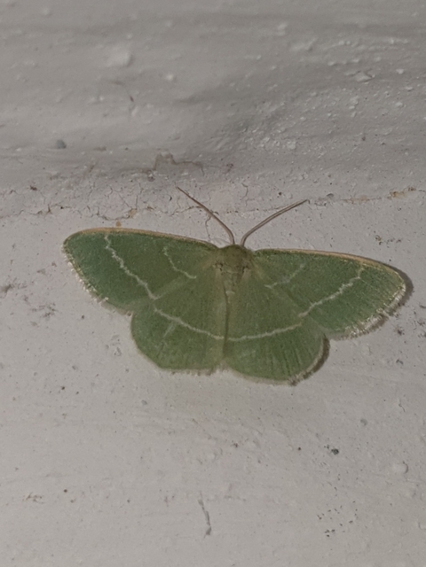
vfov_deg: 67.3
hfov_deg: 53.1
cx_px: 213
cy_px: 284
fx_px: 427
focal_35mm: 26
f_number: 1.5
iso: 50
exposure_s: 1/4132
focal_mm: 4.3
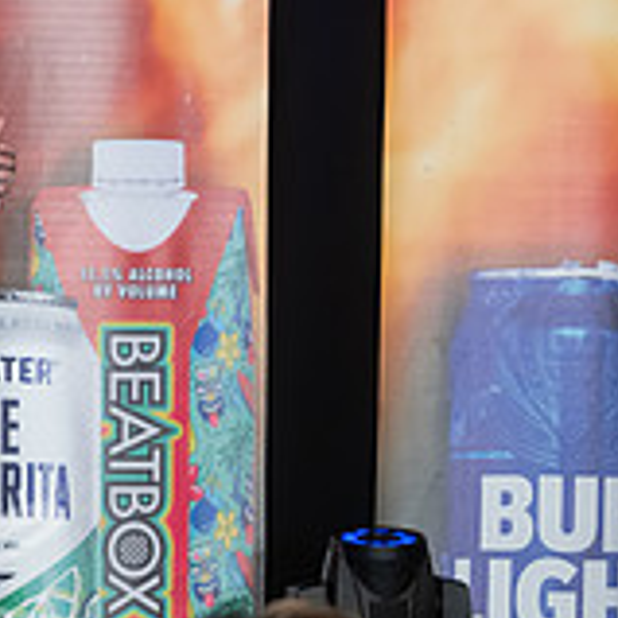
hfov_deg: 2.8
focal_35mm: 634
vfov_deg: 2.8
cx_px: -159
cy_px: 282
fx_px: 12806
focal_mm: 200
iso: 2500
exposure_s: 1/200
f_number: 2.8
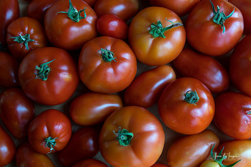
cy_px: 84
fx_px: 328
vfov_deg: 28.7
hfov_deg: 41.9
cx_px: 126
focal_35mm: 47
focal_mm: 47
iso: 640
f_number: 4
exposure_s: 1/60
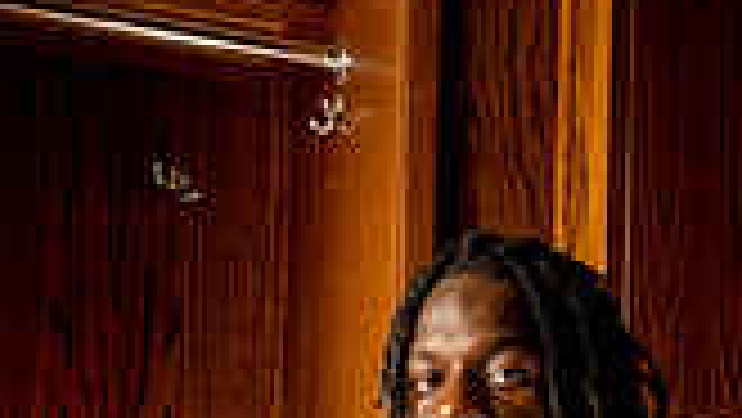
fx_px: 2027
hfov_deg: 20.7
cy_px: 984
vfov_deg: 10.3
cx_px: 495
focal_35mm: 103
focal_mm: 36
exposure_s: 1/250
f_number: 7.1
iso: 320
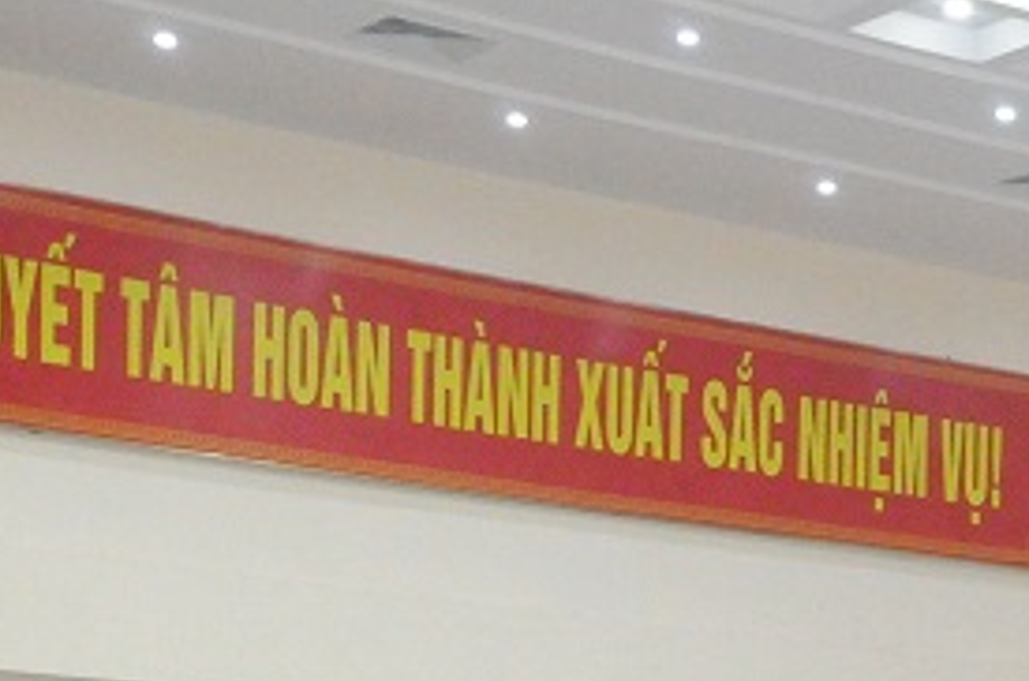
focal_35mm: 123
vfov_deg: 10.6
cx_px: 1710
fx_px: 3508
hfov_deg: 15.0
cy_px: 1134
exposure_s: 1/60
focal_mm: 22
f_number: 7.1
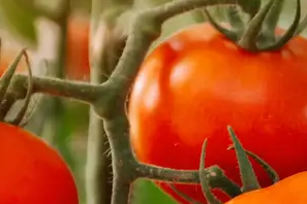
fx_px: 2422
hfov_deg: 7.2
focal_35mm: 284
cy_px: 195
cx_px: 284
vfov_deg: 4.8
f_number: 2.8
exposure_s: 1/250
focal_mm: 66
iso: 320
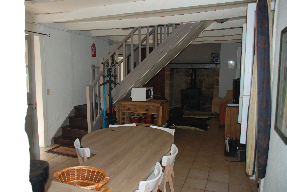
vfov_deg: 43.7
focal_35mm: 30
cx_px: 144
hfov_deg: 61.9
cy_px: 96
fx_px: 239
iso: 200
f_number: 3.8
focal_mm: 20
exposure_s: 1/60
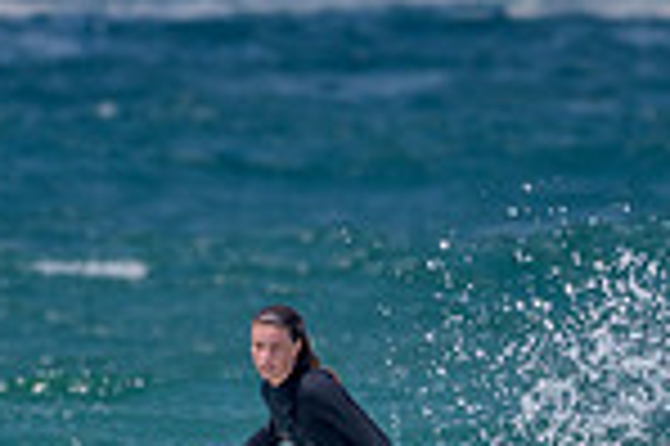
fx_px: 46718
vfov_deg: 0.5
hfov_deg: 0.8
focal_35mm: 2513
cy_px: 492
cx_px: 458
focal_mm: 500
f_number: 5.6
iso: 80
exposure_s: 1/2000
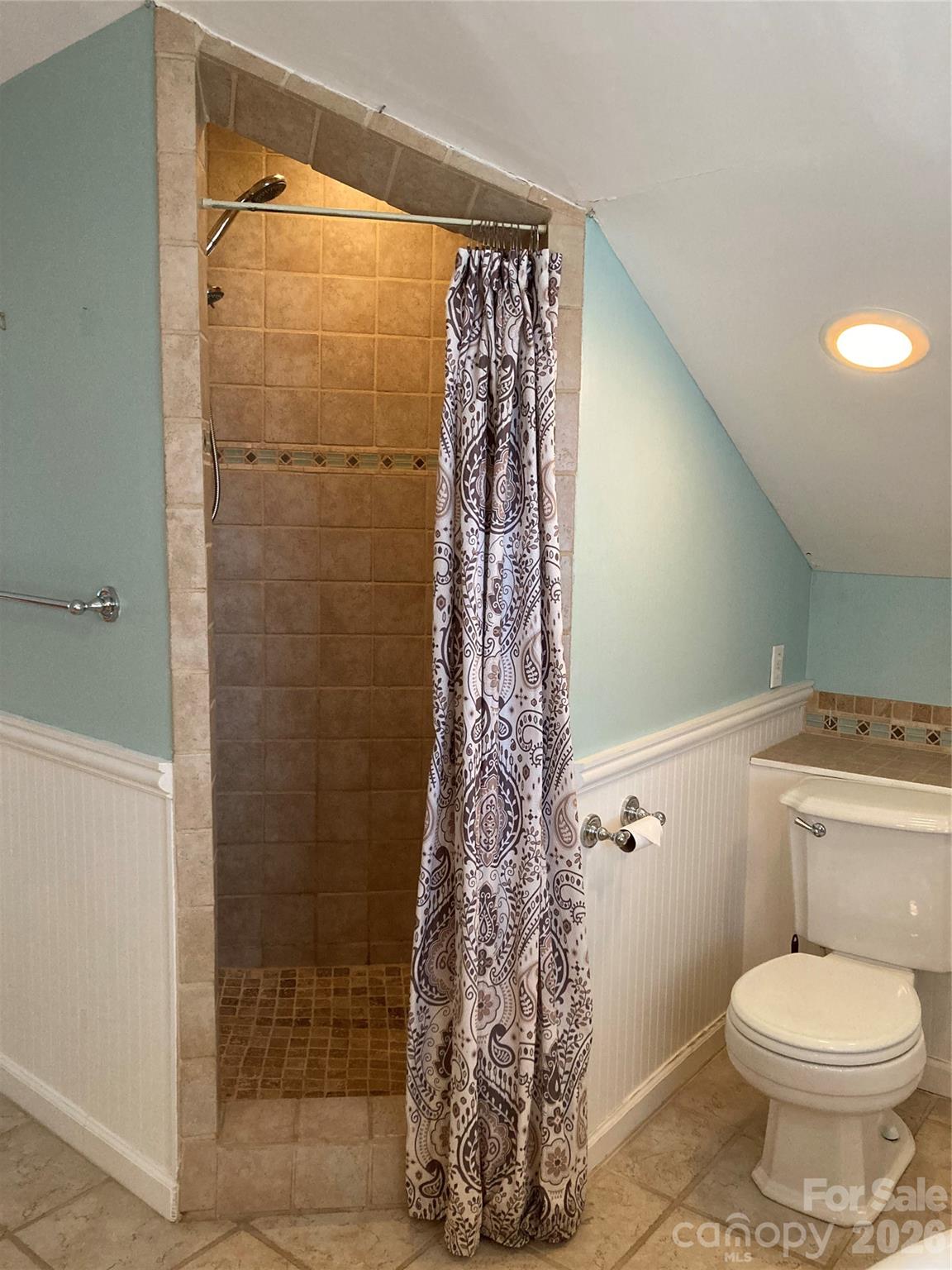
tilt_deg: -6.0
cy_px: 635
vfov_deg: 63.4
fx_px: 1027
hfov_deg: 49.7
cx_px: 476
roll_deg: -0.5
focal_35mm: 28
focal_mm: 3.99
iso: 250
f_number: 1.8
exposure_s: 1/60
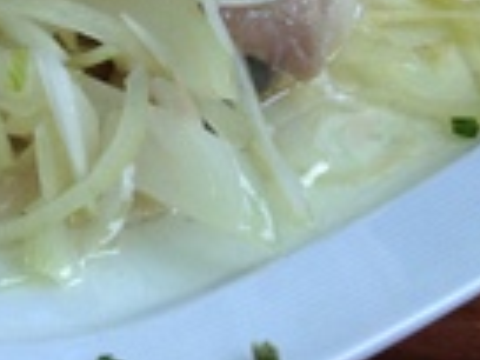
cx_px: -328
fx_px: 2149
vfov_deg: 9.3
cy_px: -194
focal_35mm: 155
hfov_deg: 11.9
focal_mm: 4.13
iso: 50
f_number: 2.4
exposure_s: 1/120
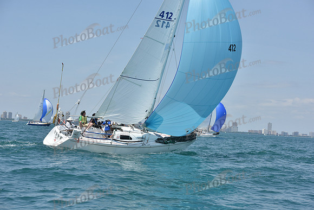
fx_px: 611
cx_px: 157
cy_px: 105
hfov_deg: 28.8
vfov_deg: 19.5
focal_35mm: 70
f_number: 8
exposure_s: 1/1250
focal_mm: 70
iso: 250
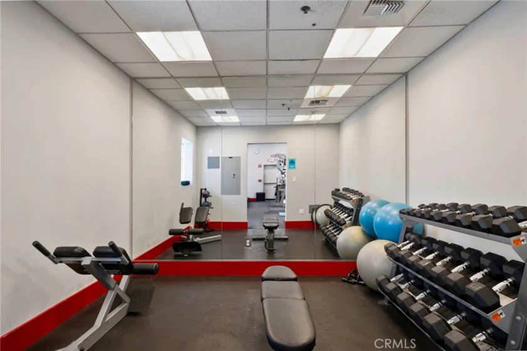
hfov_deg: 90.0
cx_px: 264
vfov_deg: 67.3
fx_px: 263
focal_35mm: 18
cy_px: 176
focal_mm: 18
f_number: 7.1
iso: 320
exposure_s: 1
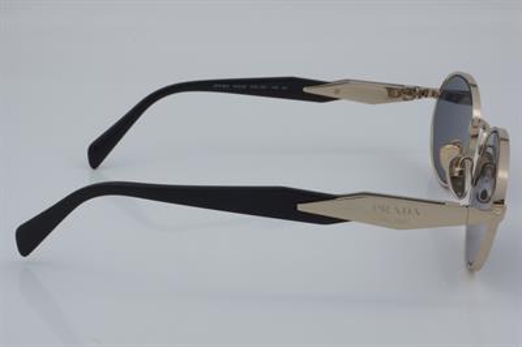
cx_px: 261
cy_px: 174
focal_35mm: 75
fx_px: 1087
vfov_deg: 18.2
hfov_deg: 27.0
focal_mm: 50
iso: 100
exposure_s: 1/4
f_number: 32
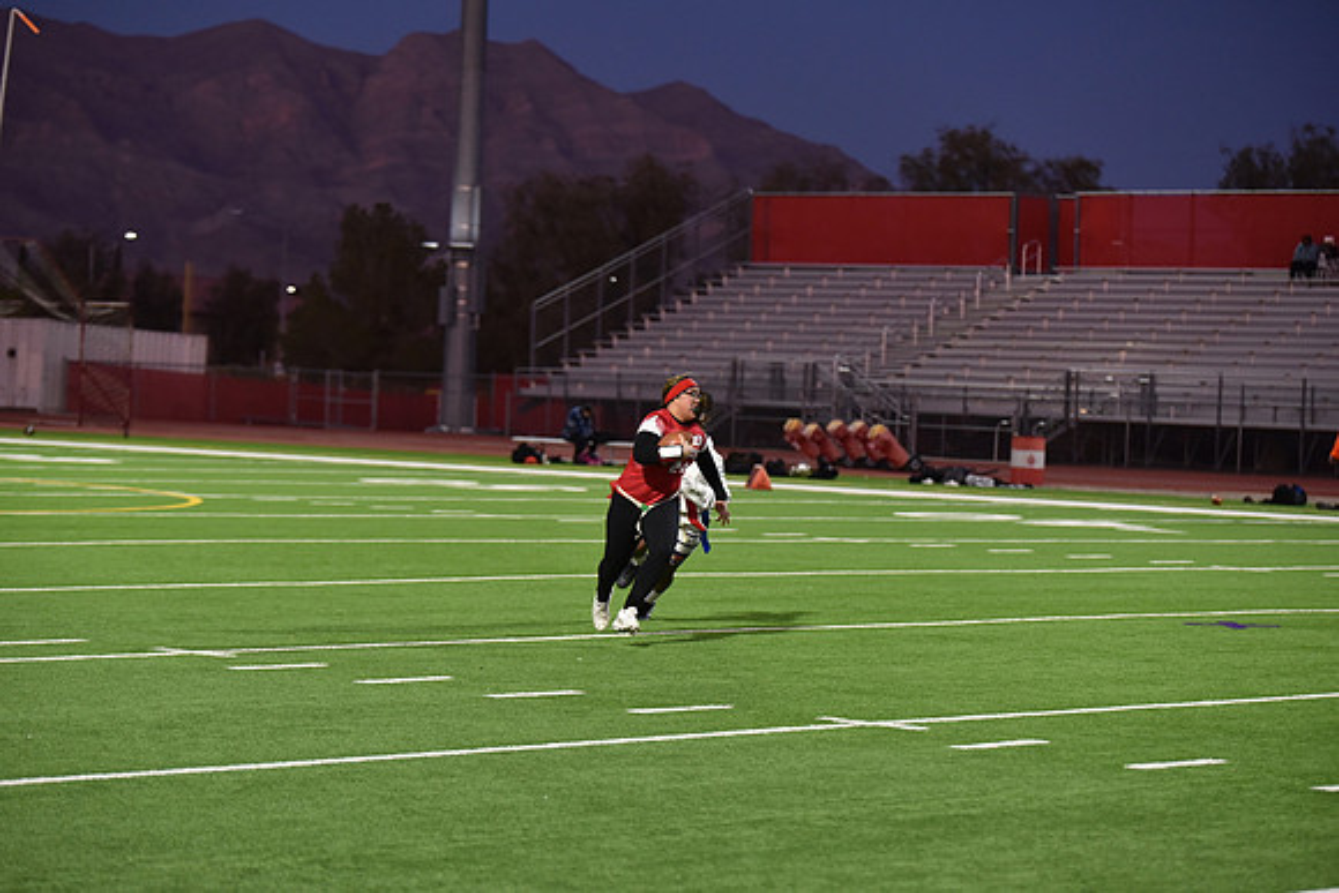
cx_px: 670
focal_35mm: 112
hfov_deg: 18.3
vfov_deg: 12.2
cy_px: 446
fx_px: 4167
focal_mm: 112
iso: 2000
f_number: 2.8
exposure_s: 1/500
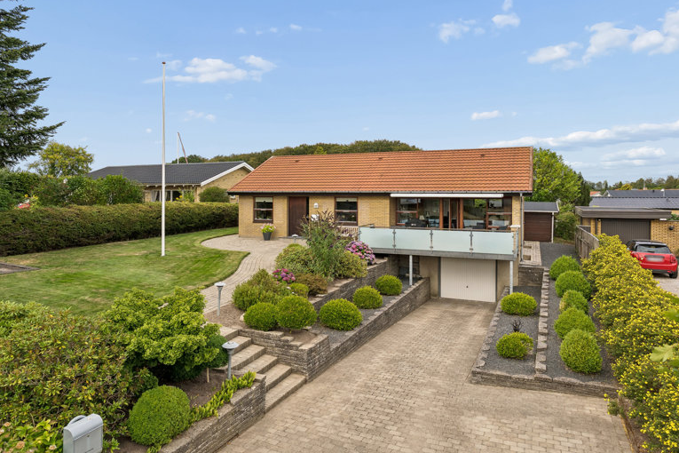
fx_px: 434
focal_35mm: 23
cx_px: 348
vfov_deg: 55.1
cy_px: 221
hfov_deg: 76.1
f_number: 8
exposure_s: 1/250
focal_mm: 22
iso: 200
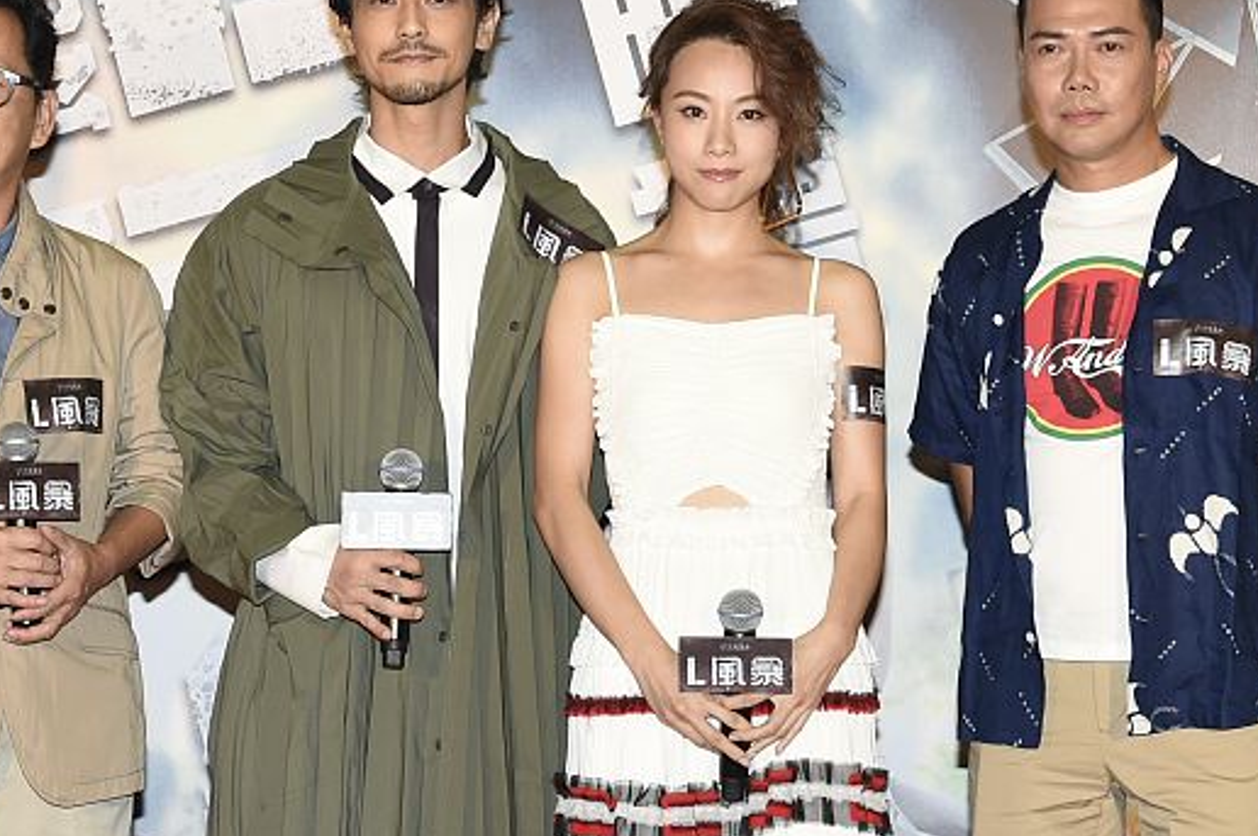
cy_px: 572
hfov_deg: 15.1
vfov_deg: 10.1
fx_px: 4713
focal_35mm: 135
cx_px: 222
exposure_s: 1/200
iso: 1600
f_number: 6.3
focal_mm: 58
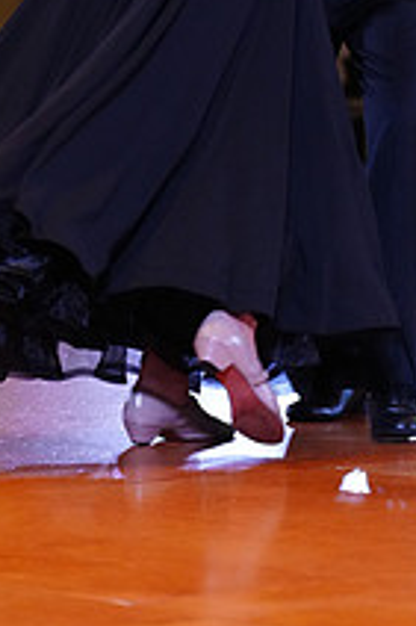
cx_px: 358
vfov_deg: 9.8
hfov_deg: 6.6
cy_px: -109
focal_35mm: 208
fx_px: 3611
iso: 5000
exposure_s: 1/500
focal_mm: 76
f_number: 2.8
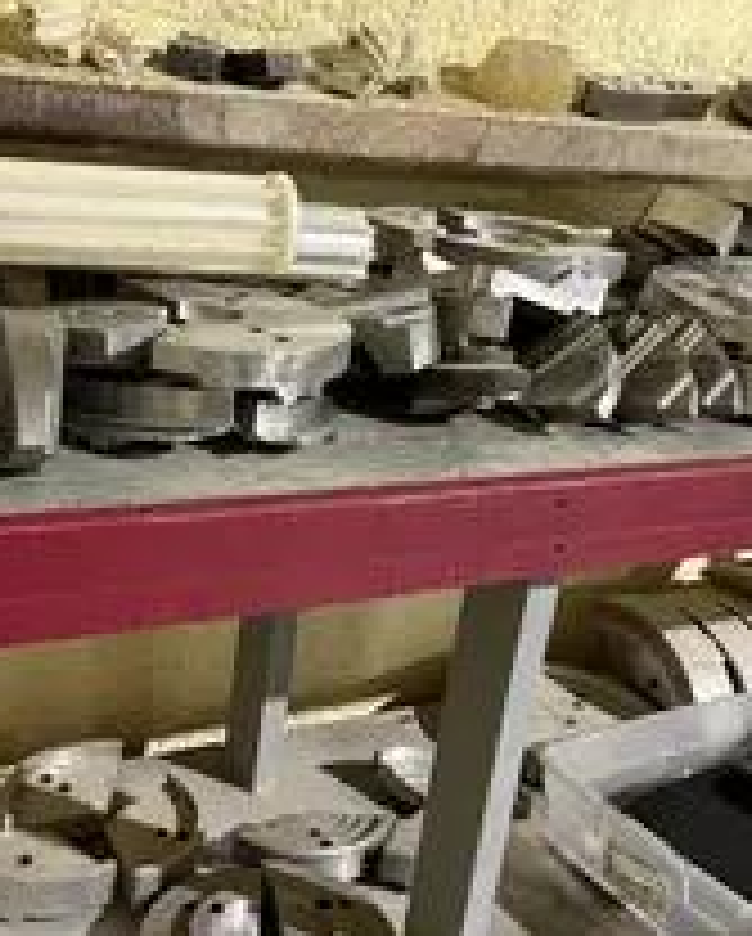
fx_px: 1249
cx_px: 288
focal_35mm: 45
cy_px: 526
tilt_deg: -20.6
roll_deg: -7.7
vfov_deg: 41.0
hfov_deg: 33.4
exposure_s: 1/60
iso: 320
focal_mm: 6.76
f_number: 1.78
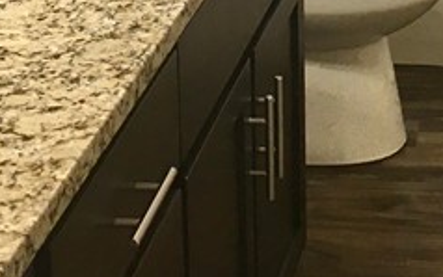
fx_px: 1594
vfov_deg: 9.3
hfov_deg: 15.6
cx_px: 426
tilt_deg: -10.7
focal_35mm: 132
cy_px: -270
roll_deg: -0.1
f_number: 2.2
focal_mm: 4.15
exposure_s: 1/30
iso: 80
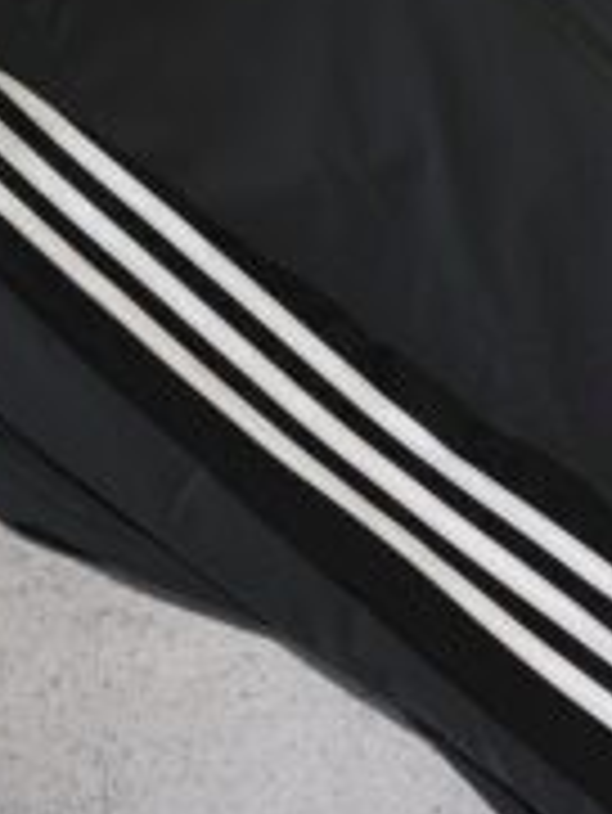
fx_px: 1248
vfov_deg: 34.5
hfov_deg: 26.1
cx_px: 612
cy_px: 112
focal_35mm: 53
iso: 125
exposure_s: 1/100
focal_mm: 6.76
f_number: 1.78
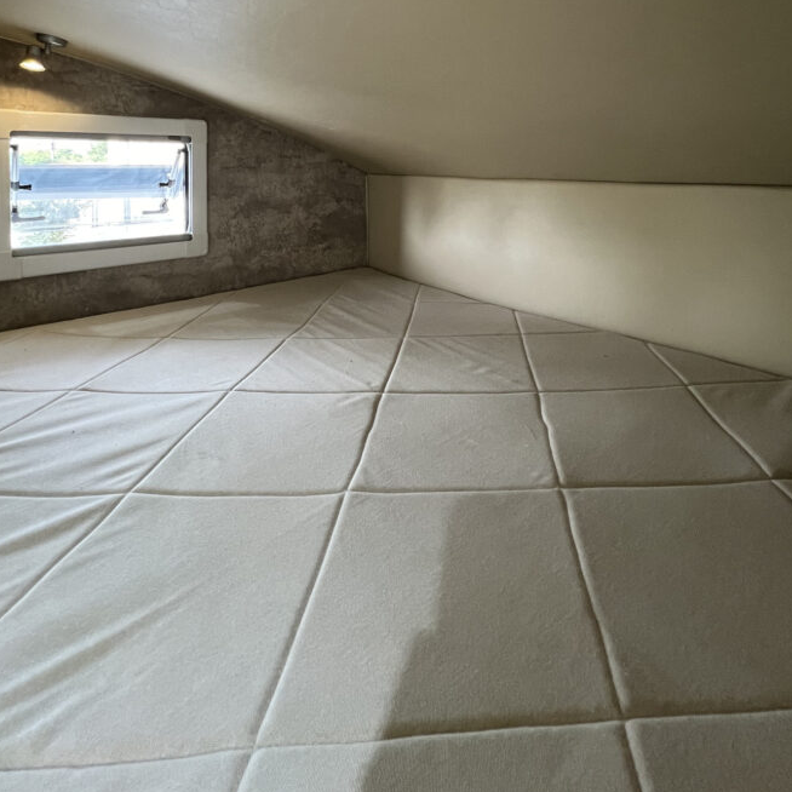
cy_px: 178
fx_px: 466
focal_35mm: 18
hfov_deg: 80.6
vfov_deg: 73.7
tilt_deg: -3.2
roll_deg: +0.4
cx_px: 373
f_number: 1.8
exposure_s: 1/60
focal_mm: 1.57
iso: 320
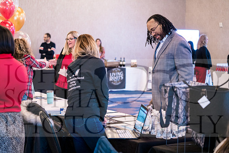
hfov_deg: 28.8
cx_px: 114
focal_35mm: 70
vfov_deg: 19.5
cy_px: 76
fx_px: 445
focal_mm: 70
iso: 5000
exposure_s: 1/60
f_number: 2.8
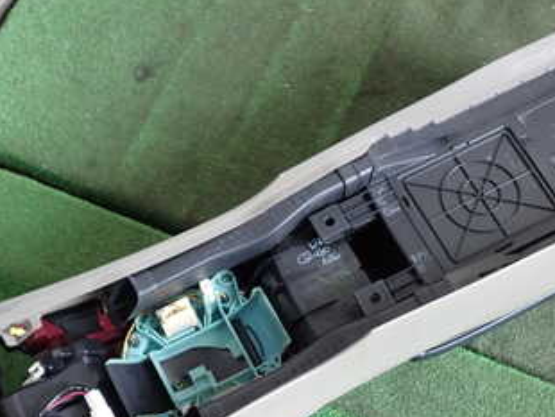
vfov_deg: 24.7
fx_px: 931
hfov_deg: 33.2
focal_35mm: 58
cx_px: 276
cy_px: 354
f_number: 2.3
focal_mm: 5.4
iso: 160
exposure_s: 1/60
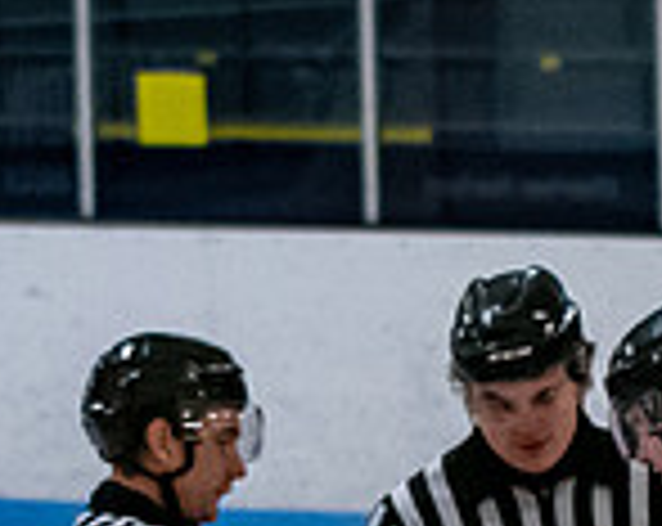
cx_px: 606
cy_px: 668
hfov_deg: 3.2
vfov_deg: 2.5
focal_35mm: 605
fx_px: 11830
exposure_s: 1/400
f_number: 3.2
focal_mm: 70
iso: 2000
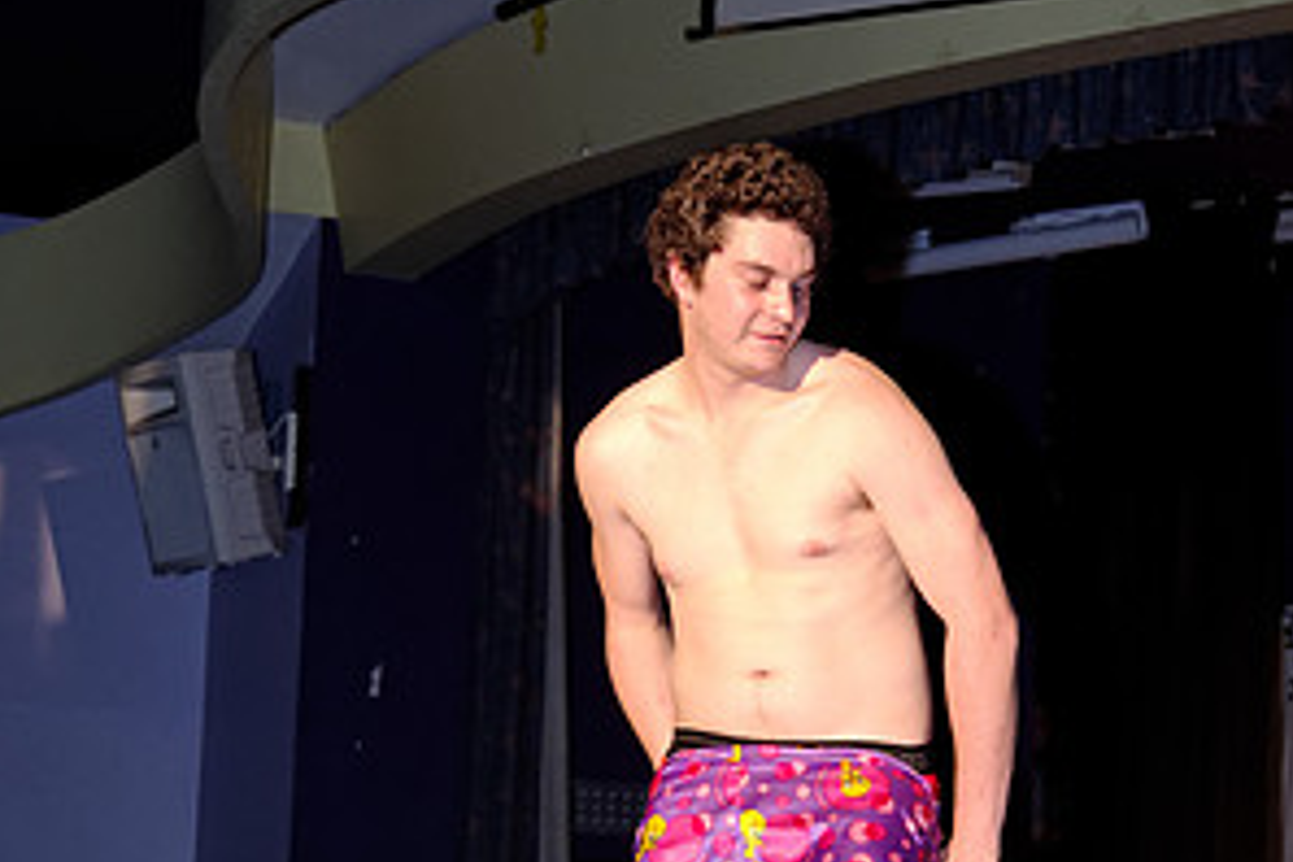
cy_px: 740
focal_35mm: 97
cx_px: 646
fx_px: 3484
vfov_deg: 14.0
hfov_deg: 21.0
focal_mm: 42.5
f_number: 2.8
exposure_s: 1/160
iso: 800
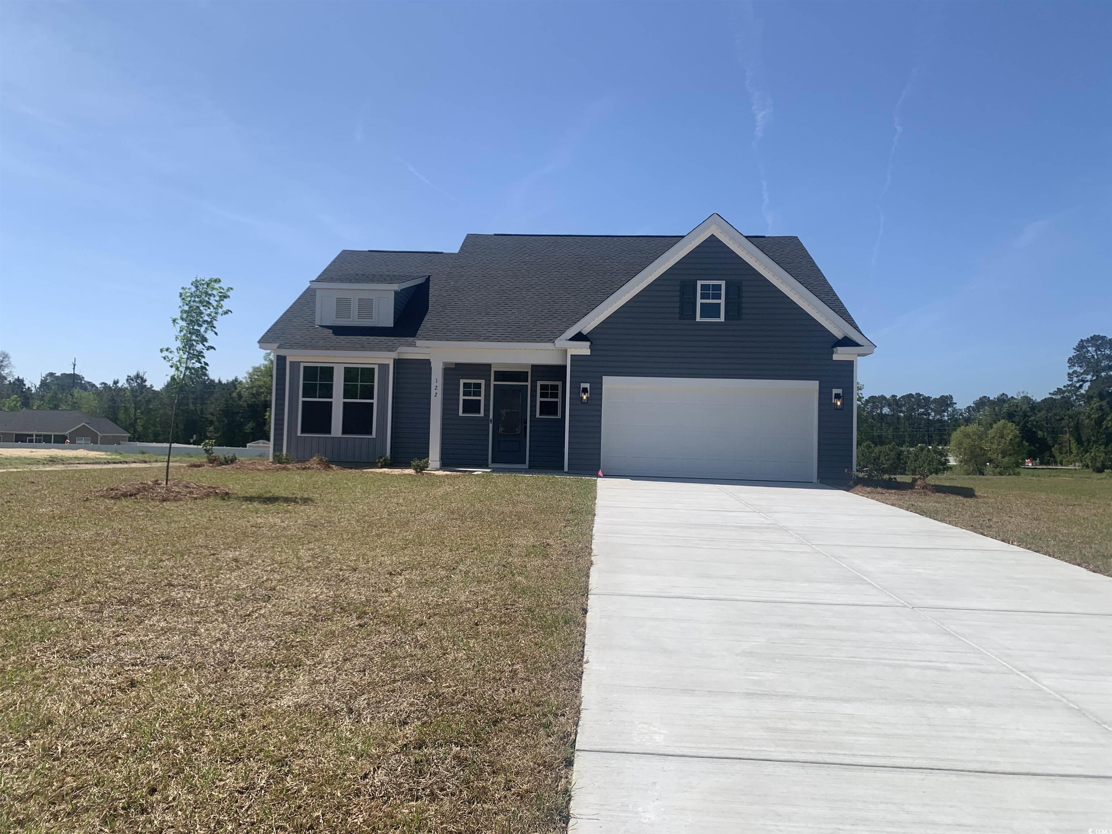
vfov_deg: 53.1
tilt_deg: +1.2
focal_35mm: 26
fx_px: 835
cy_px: 417
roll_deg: -1.5
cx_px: 556
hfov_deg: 67.3
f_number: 1.8
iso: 25
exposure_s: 1/3650
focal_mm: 4.25
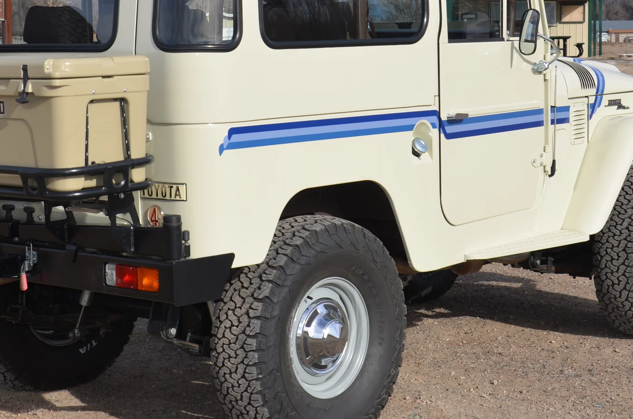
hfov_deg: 23.4
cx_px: 309
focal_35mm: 87
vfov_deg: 15.6
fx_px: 1527
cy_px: 128
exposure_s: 1/250
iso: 100
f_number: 8
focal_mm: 32
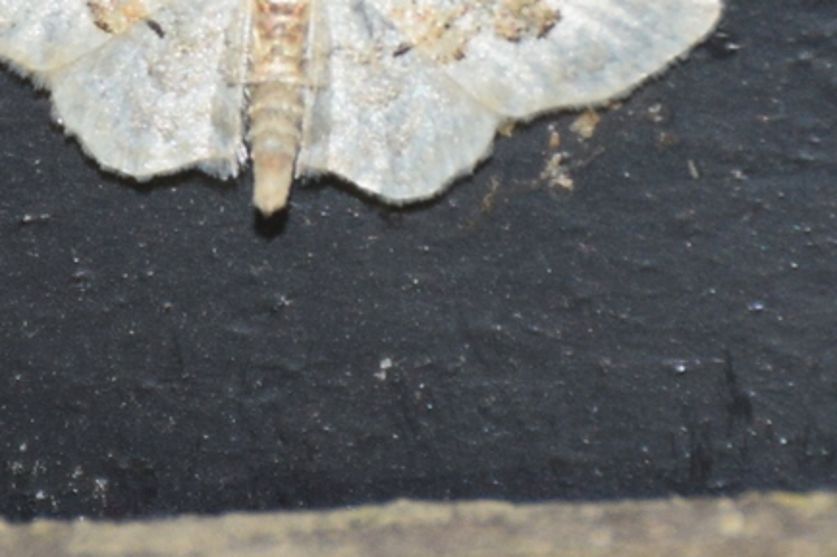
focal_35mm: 465
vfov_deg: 3.0
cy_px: 52
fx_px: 10807
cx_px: 233
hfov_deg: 4.4
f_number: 7.1
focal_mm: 140
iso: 320
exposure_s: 1/60
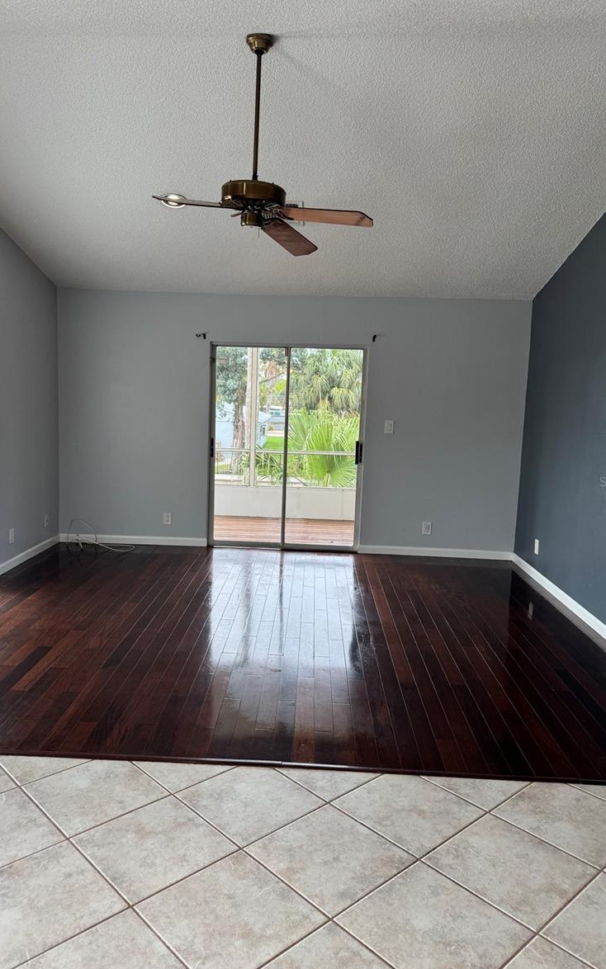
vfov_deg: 70.4
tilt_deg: -7.9
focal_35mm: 26
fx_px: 687
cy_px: 481
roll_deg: -1.2
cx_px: 286
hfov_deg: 47.6
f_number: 1.78
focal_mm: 6.76
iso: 64
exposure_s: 1/183
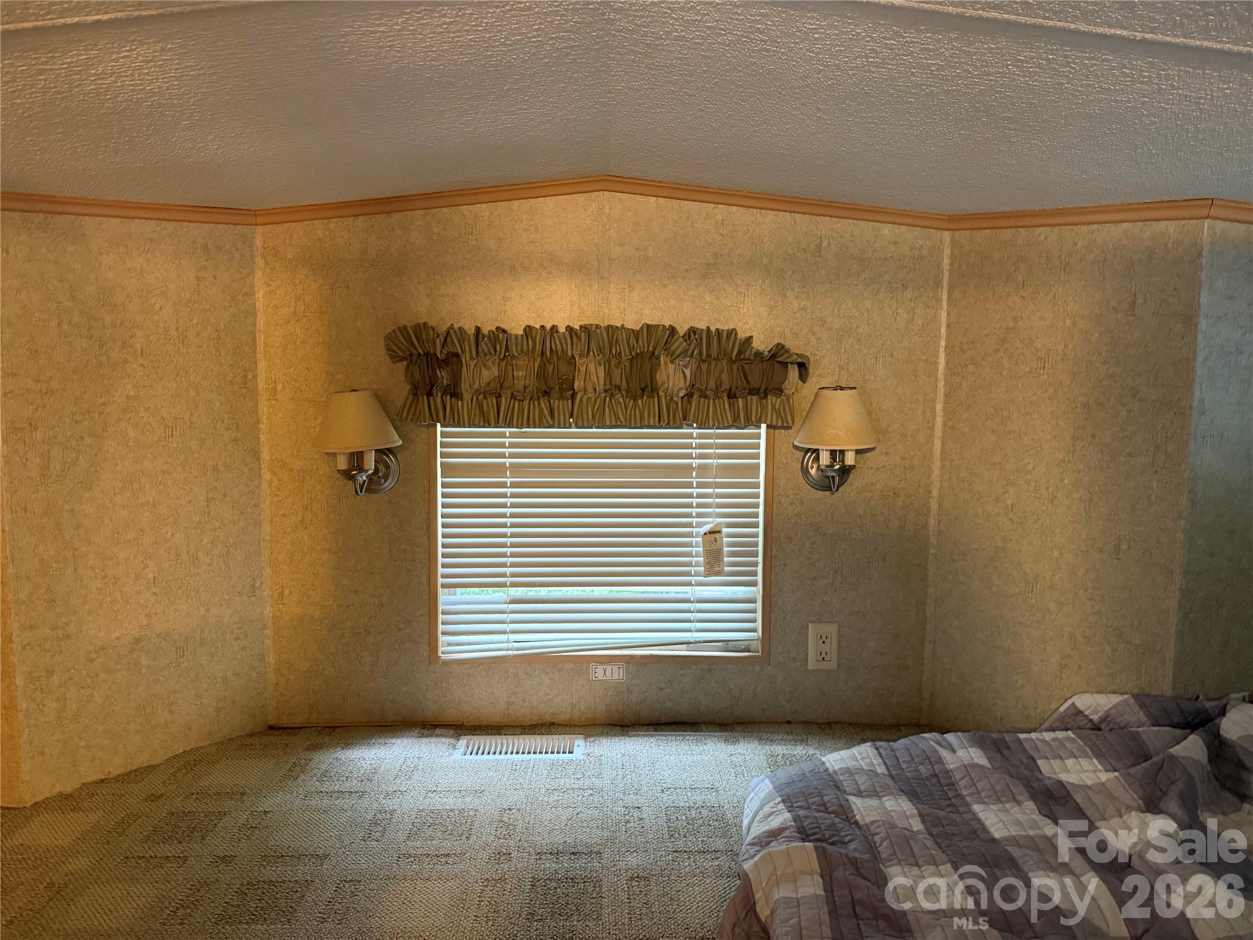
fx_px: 869
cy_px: 470
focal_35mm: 24
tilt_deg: -4.6
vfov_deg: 56.8
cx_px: 626
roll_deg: +0.0
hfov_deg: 71.6
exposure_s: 1/40
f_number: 1.78
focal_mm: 6.76
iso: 640
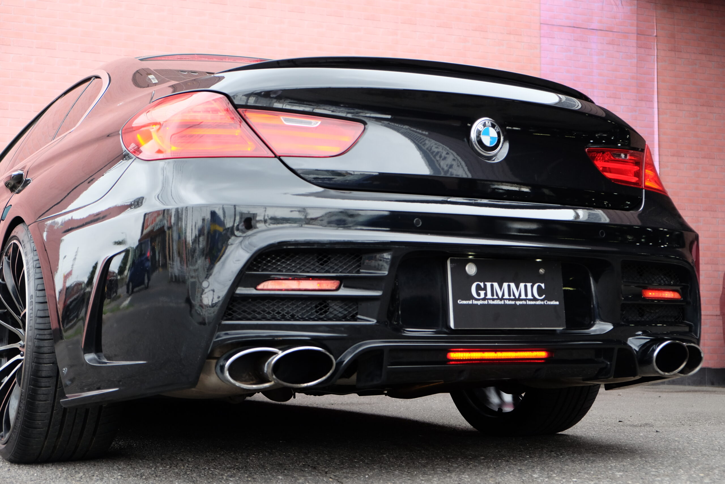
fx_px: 1027
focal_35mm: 51
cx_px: 362
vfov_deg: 26.5
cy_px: 242
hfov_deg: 38.9
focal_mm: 34.3
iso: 400
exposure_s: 1/105
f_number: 3.6
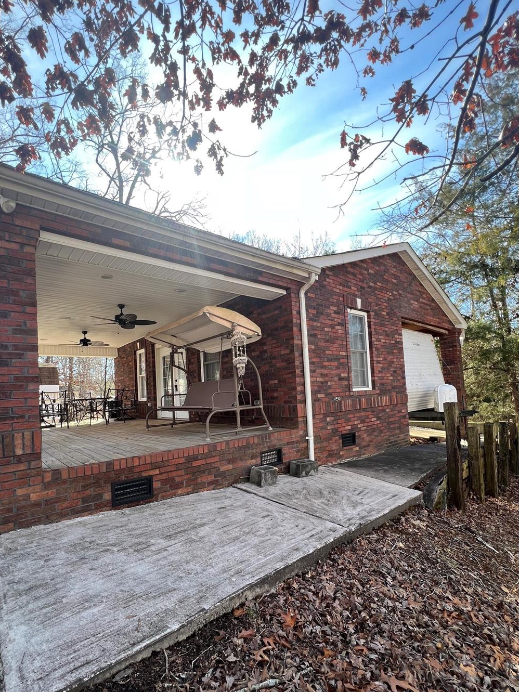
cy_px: 387
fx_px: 300
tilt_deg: +0.8
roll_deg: +2.2
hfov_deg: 81.5
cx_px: 236
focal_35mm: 15
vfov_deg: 97.7
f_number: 1.8
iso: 32
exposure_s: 1/229
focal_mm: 1.57
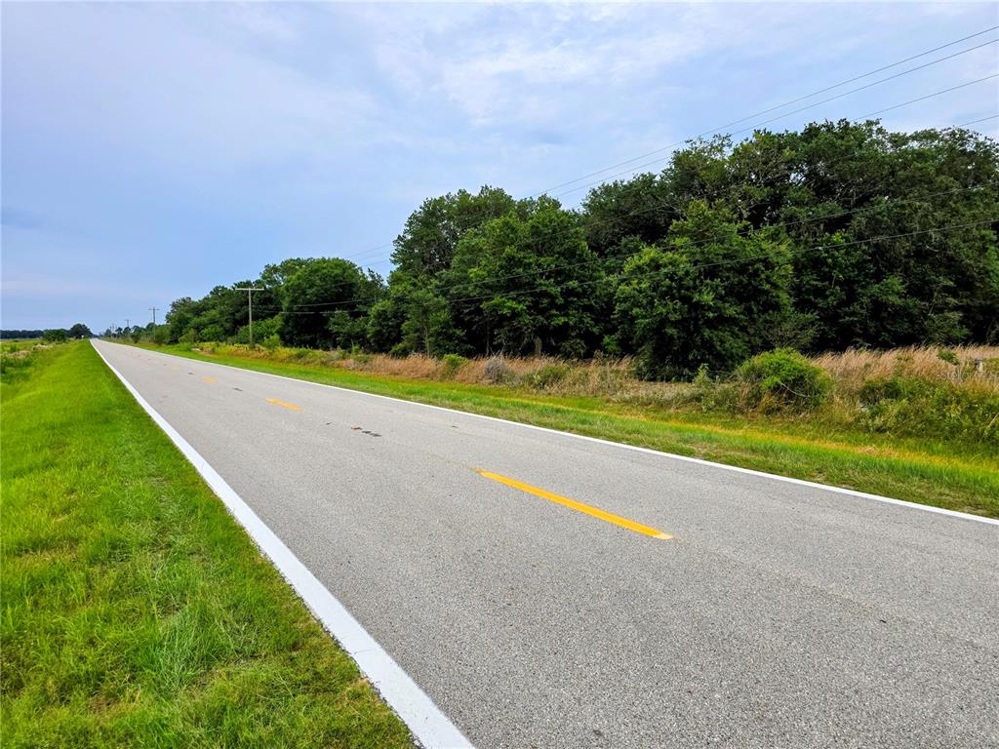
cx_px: 500
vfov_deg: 58.9
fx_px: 664
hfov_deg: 73.9
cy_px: 374
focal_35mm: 23
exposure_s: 1/180
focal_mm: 6.3
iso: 40
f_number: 1.7
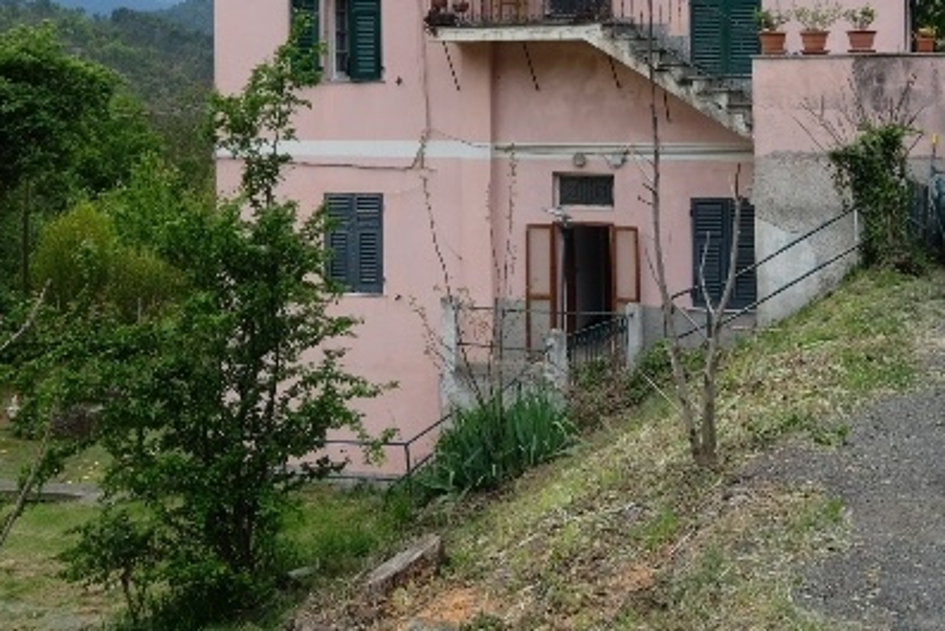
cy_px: 74
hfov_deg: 39.6
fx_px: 1313
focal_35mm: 50
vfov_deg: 26.2
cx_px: 492
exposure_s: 1/350
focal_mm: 20.9
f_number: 8
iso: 400
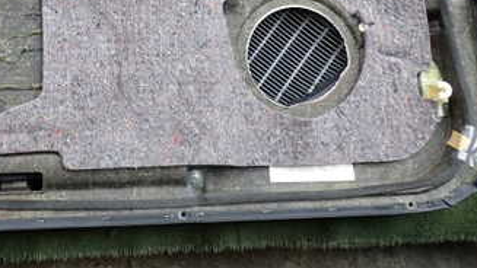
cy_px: 3
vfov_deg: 19.5
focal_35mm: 60
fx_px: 759
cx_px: 96
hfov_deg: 33.9
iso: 160
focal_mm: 5.4
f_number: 2.3
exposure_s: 1/125
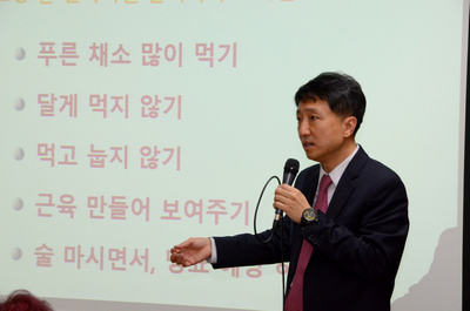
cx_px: 235
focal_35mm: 128
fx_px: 1661
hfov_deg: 16.1
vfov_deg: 10.7
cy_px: 156
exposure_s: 1/60
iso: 800
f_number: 8
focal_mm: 85
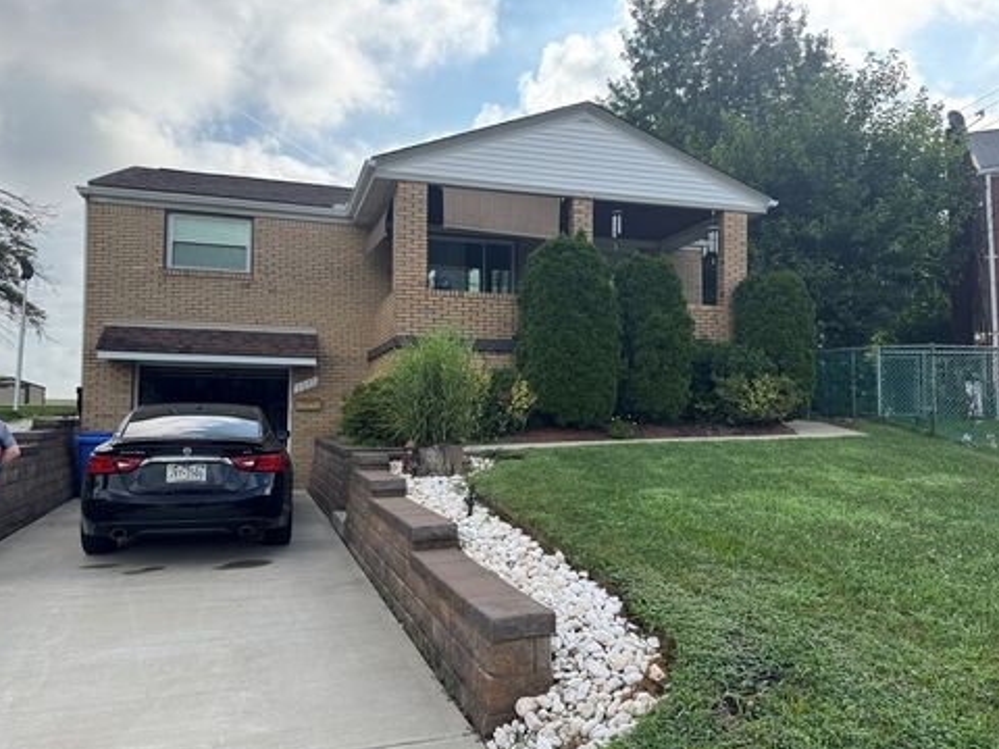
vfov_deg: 54.9
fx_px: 721
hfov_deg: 69.4
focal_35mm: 25
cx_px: 500
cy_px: 371
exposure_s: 1/2041
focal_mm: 6.76
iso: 80
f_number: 1.78
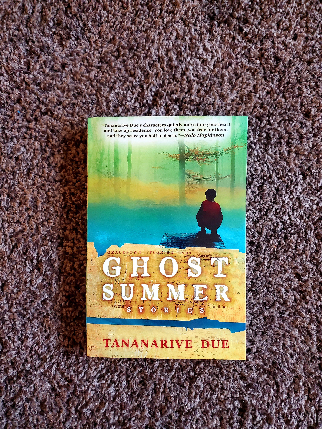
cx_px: 161
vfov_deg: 67.3
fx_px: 322
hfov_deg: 53.1
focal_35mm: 26
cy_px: 214
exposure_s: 1/40
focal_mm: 4.3
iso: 320
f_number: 1.5
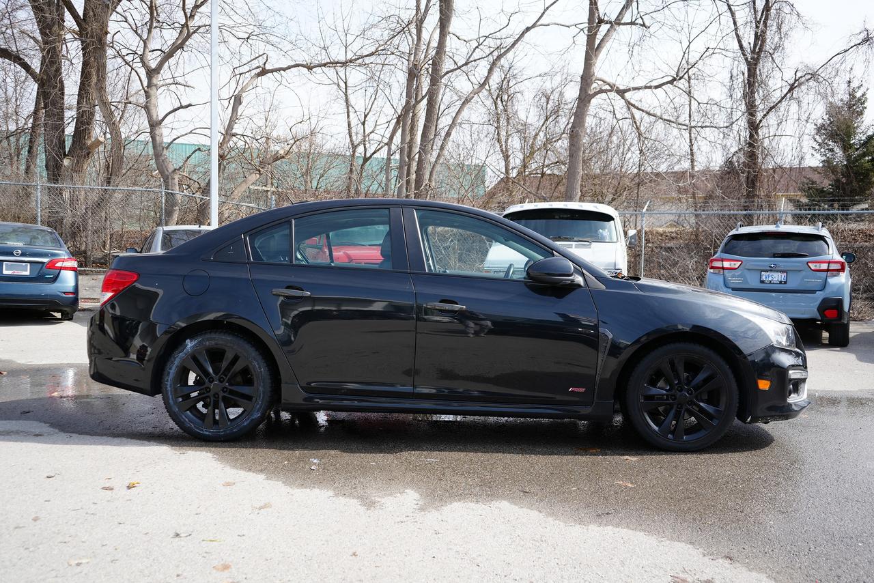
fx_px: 826
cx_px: 437
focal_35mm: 34
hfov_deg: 55.8
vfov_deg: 38.9
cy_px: 292
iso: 100
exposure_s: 1/250
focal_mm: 34
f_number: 5
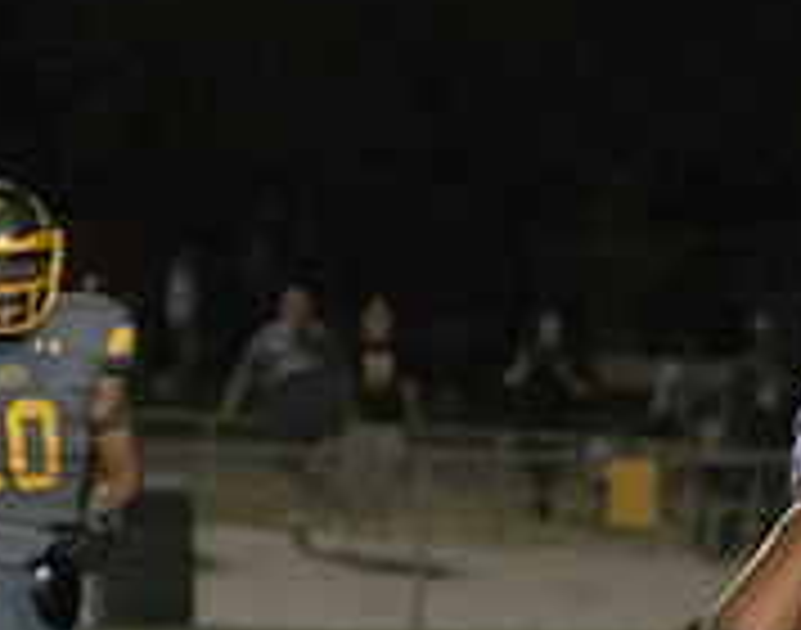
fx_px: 9114
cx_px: 783
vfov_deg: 3.9
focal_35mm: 387
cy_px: 850
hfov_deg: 5.0
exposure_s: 1/1000
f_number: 5.6
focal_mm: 100
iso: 16000
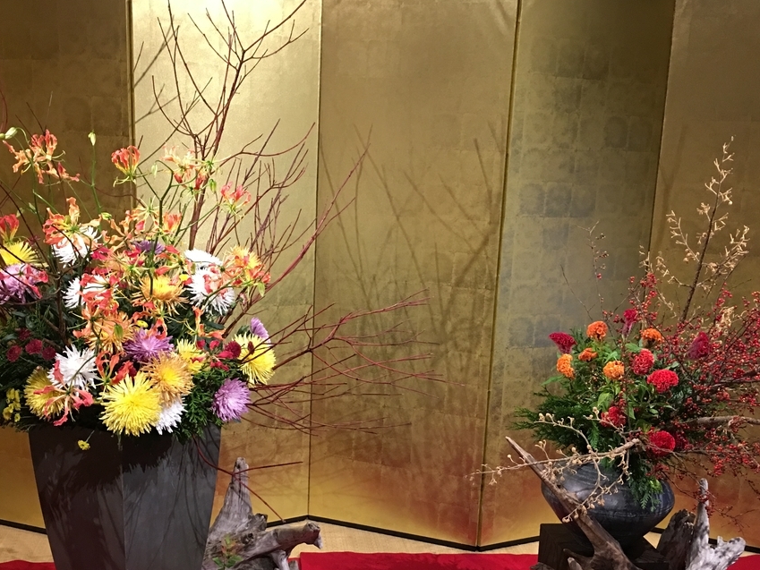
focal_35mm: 41
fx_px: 900
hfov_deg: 45.7
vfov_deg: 34.8
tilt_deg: -11.9
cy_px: 377
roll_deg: -1.6
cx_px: 348
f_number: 2.2
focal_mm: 4.15
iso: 100
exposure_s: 1/10
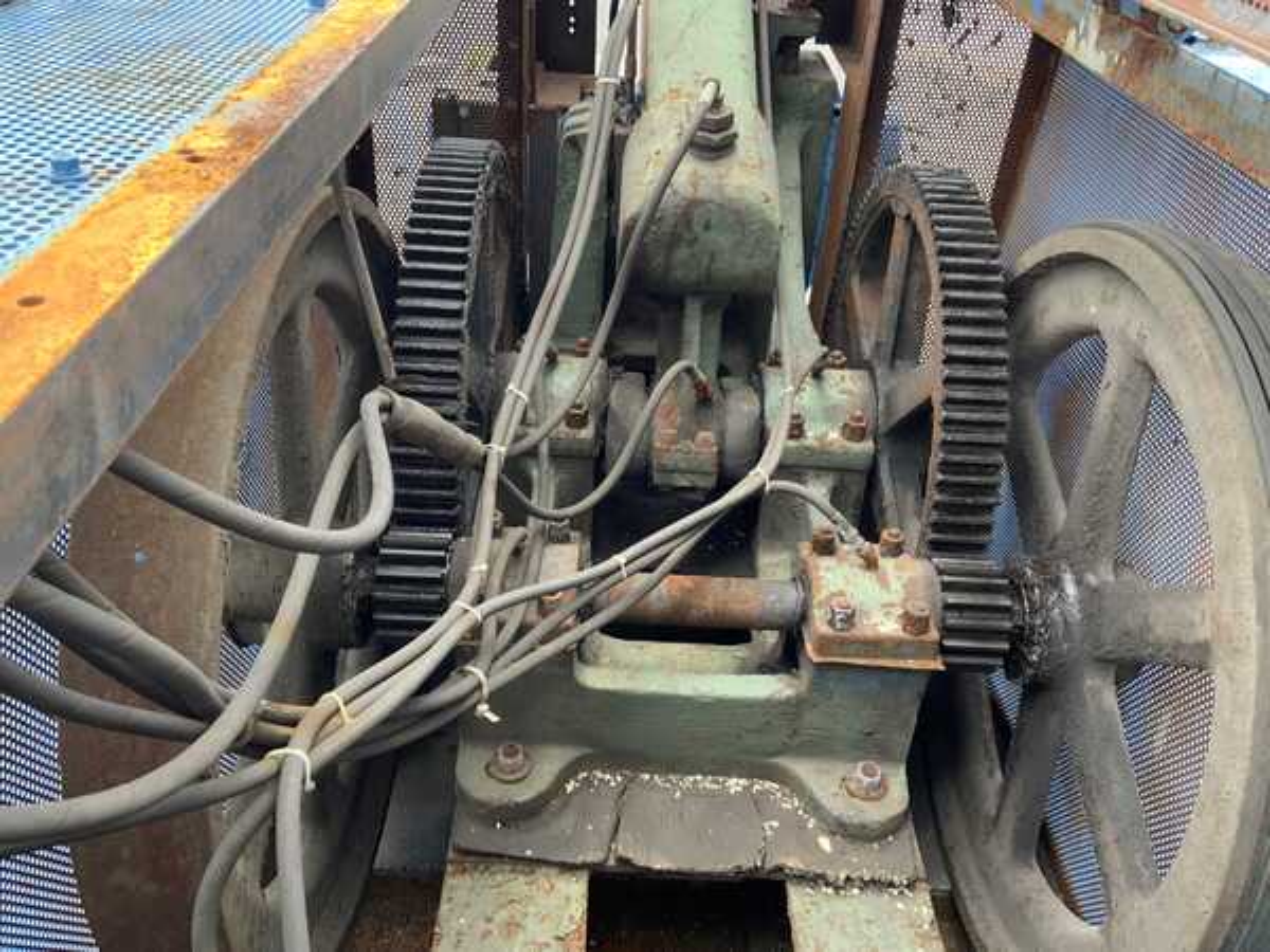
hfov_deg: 61.7
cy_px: 476
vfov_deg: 48.2
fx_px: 1064
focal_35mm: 29
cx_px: 635
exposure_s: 1/105
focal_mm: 3
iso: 64
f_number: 1.8
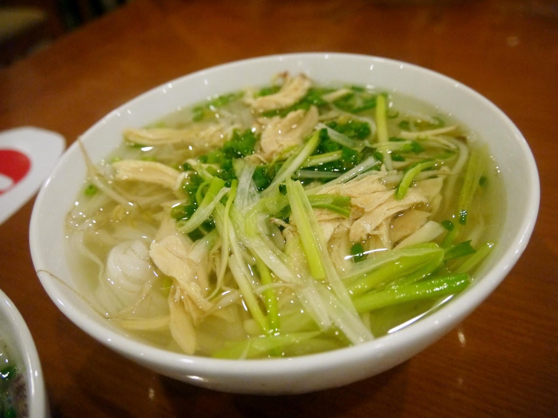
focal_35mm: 29
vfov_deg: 48.2
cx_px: 286
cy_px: 210
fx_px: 467
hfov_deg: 61.7
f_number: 3.5
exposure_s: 1/60
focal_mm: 14
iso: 1000
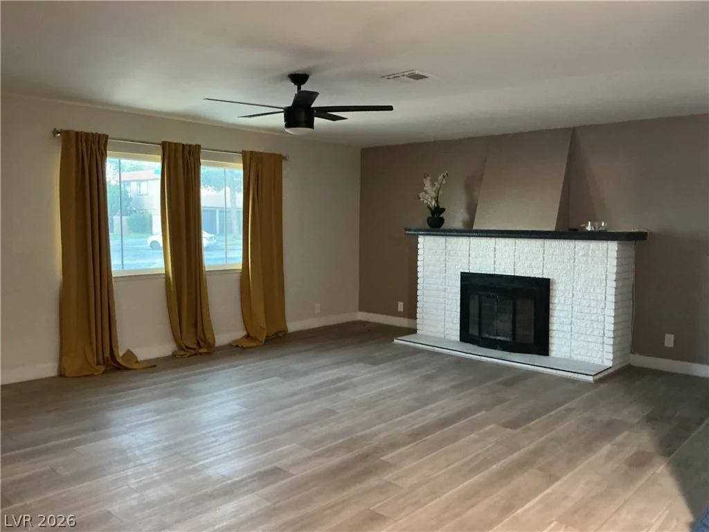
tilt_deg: -3.0
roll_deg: -0.1
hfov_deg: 61.7
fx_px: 594
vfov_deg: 48.2
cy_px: 266
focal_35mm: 29
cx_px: 354
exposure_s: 1/30
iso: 400
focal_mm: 3
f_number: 1.8
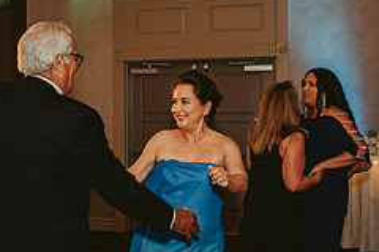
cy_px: 144
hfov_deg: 34.3
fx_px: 611
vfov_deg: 23.4
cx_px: 144
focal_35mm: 58
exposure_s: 1/125
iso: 800
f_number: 2.8
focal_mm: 24
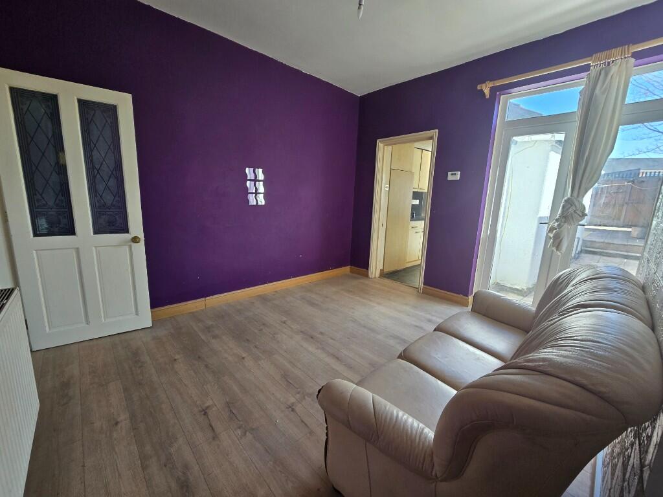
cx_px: 332
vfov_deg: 89.9
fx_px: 249
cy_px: 248
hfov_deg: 106.2
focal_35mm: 13
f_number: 2.2
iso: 80
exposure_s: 1/60
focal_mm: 2.2
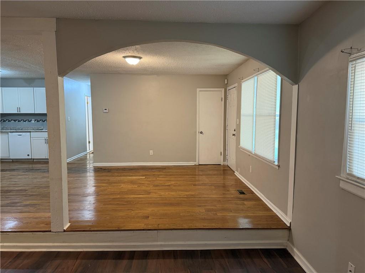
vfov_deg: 56.8
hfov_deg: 71.6
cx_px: 182
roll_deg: -0.1
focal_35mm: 24
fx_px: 253
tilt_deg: -6.1
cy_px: 136
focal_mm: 6.76
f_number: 1.78
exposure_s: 1/60
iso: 320
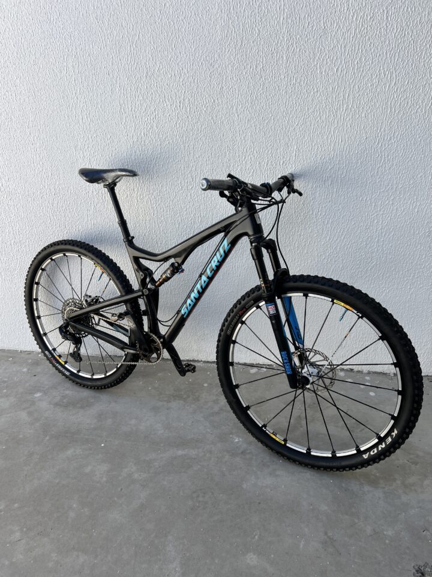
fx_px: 433
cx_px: 216
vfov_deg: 67.3
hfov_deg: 53.1
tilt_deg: -24.9
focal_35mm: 26
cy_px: 288
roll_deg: +3.6
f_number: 1.5
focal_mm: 5.7
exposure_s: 1/1058
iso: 50
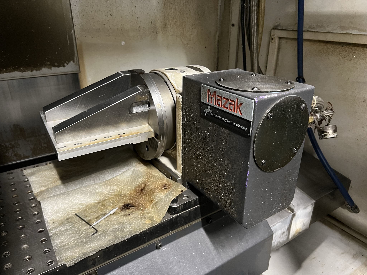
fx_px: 276
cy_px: 138
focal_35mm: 26
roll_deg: +0.1
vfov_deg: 53.1
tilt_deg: -25.0
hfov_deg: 67.3
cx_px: 184
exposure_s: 1/30
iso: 500
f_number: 1.5
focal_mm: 5.7
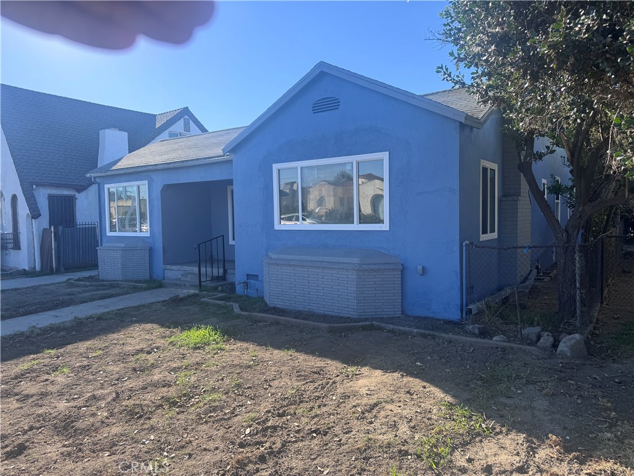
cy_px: 238
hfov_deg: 71.6
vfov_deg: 56.8
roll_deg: +1.6
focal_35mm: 24
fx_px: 440
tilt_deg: -3.6
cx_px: 317
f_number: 1.78
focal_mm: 6.76
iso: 80
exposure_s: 1/1524
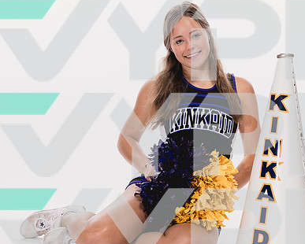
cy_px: 133
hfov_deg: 26.0
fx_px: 659
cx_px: 173
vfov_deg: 21.0
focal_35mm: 73
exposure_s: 1/250
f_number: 5.6
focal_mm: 50
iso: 400
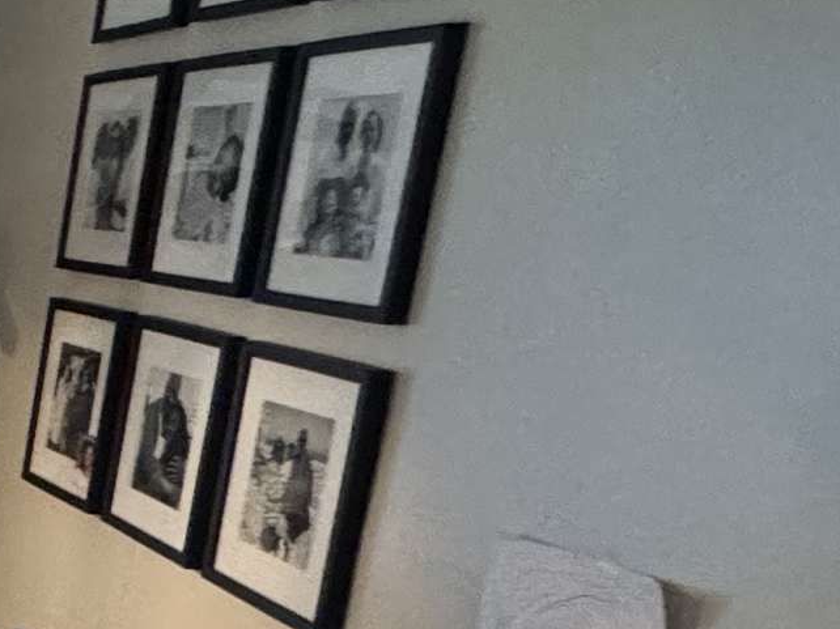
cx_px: -1043
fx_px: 1625
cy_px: 577
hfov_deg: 16.5
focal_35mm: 67
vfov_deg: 21.4
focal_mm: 2.22
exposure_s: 1/60
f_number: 2.2
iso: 800
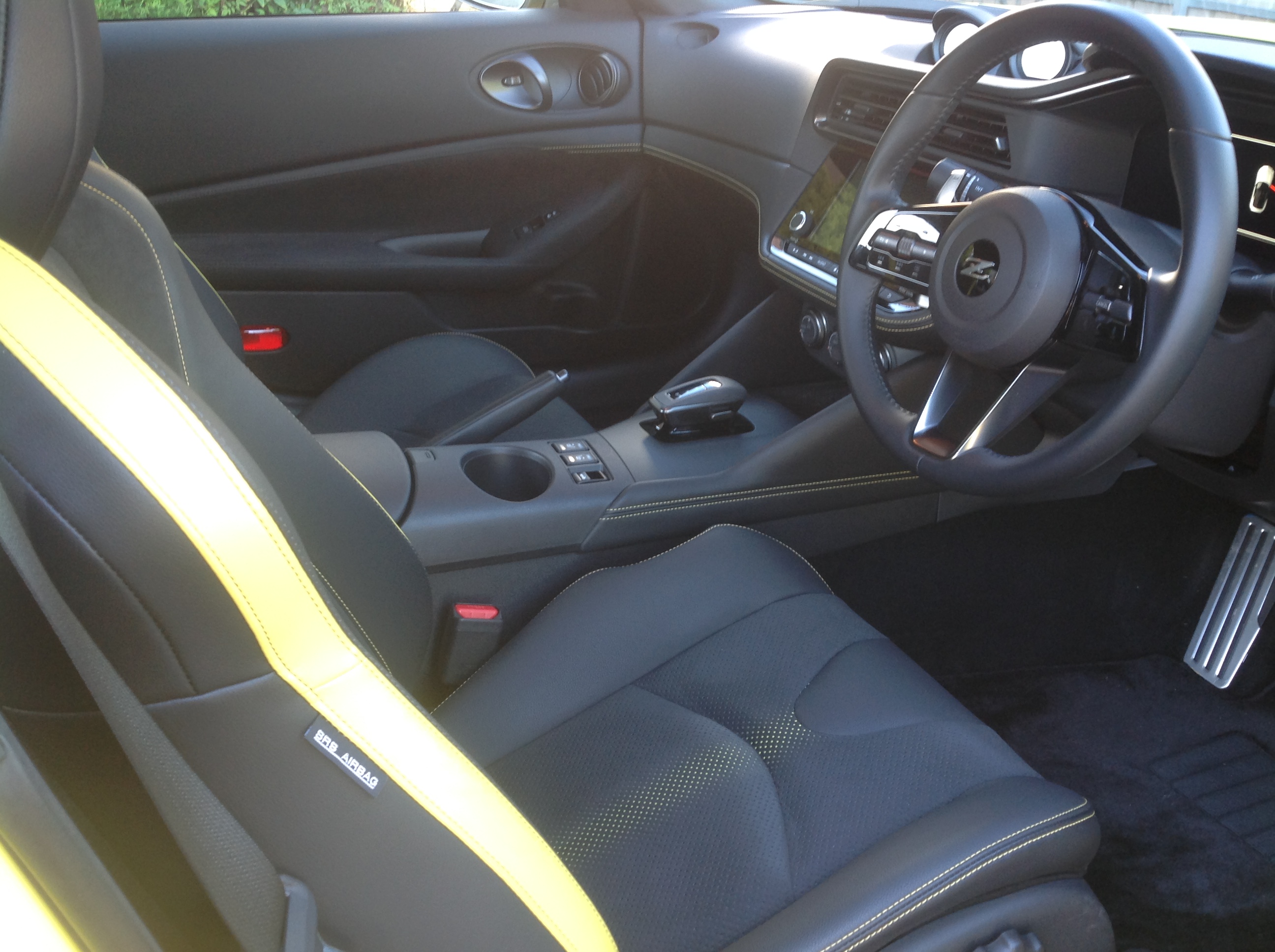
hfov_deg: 52.7
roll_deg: -0.1
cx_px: 638
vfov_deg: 40.6
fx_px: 1287
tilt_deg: -28.2
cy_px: 476
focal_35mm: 35
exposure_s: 1/17
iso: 50
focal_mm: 4.28
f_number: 2.4
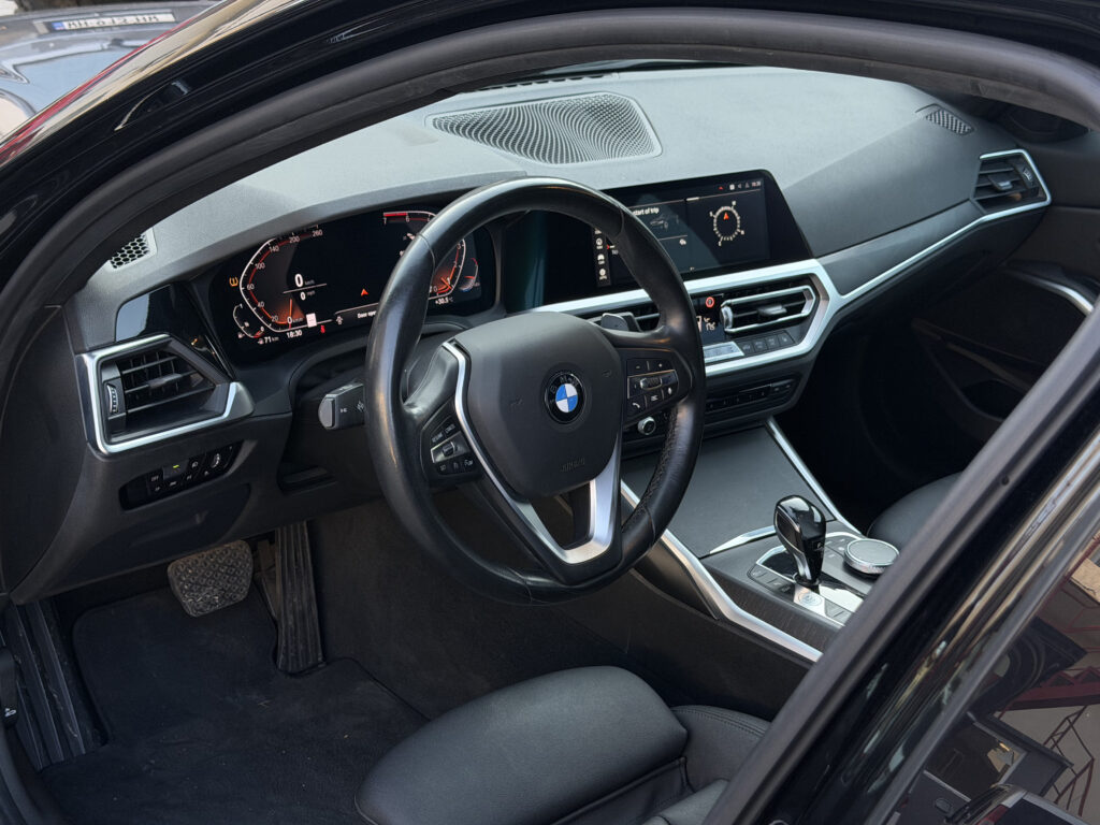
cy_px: 412
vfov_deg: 30.3
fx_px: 1525
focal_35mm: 48
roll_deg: -3.3
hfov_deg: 39.7
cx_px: 550
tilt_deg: -27.9
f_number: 1.78
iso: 64
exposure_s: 1/175
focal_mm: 6.76
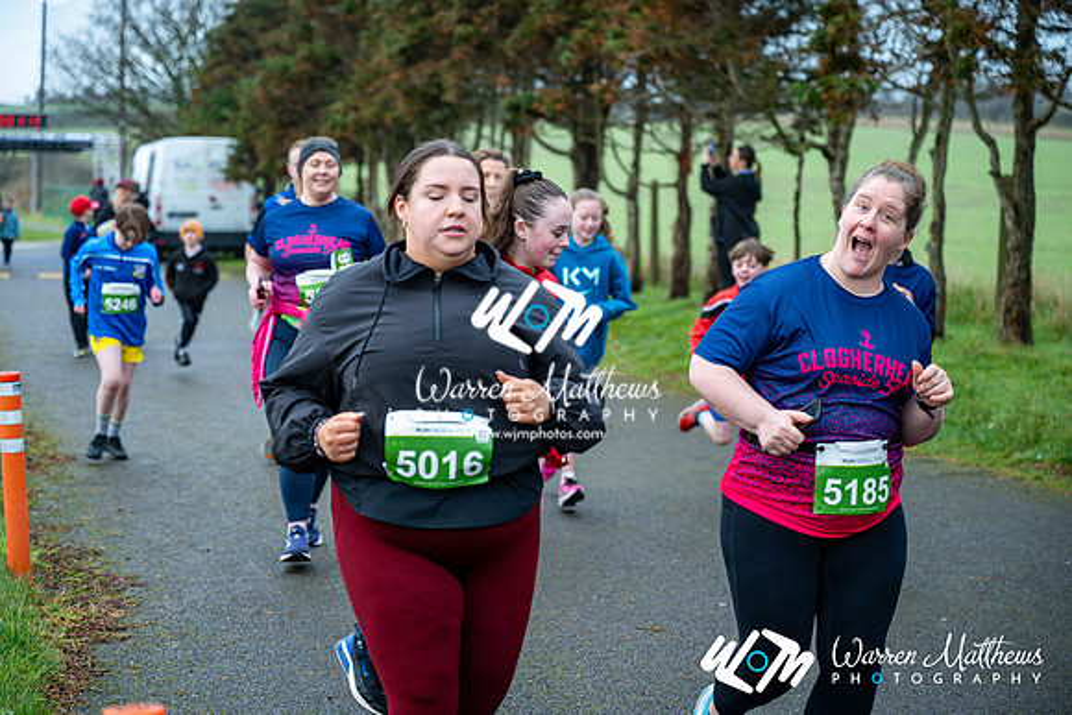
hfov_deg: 28.8
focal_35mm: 70
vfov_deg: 19.5
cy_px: 358
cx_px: 536
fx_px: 2085
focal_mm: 70
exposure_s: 1/1250
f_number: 2.8
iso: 640
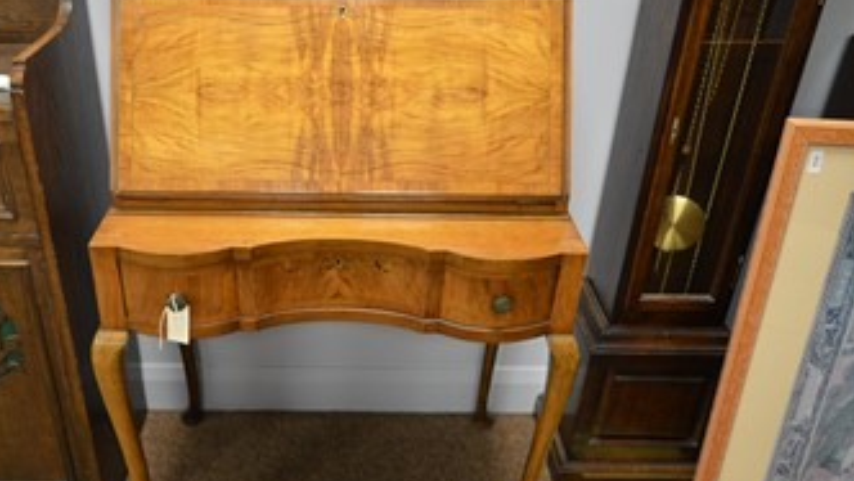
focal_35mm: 34
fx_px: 770
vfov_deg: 34.6
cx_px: 342
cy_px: 284
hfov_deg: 57.6
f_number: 3.5
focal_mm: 18
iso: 640
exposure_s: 1/15
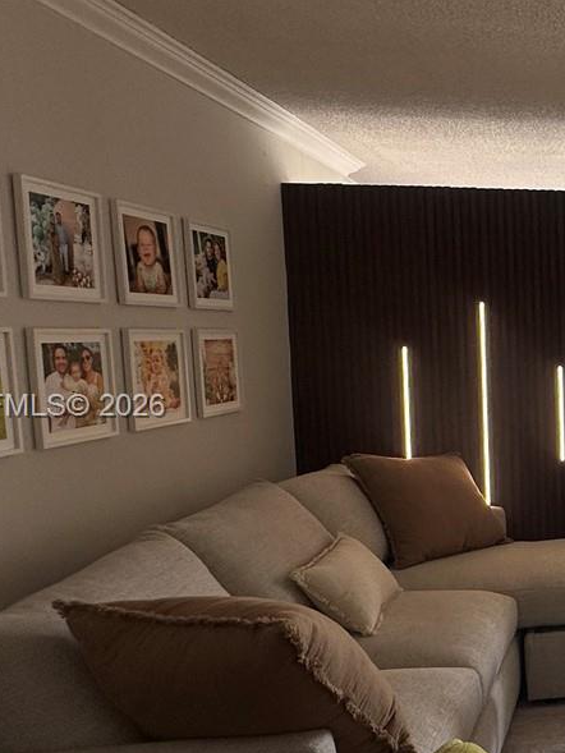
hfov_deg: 28.5
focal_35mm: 38
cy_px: 408
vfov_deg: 48.9
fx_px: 827
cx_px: 790
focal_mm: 2.22
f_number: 2.2
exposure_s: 1/104
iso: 40
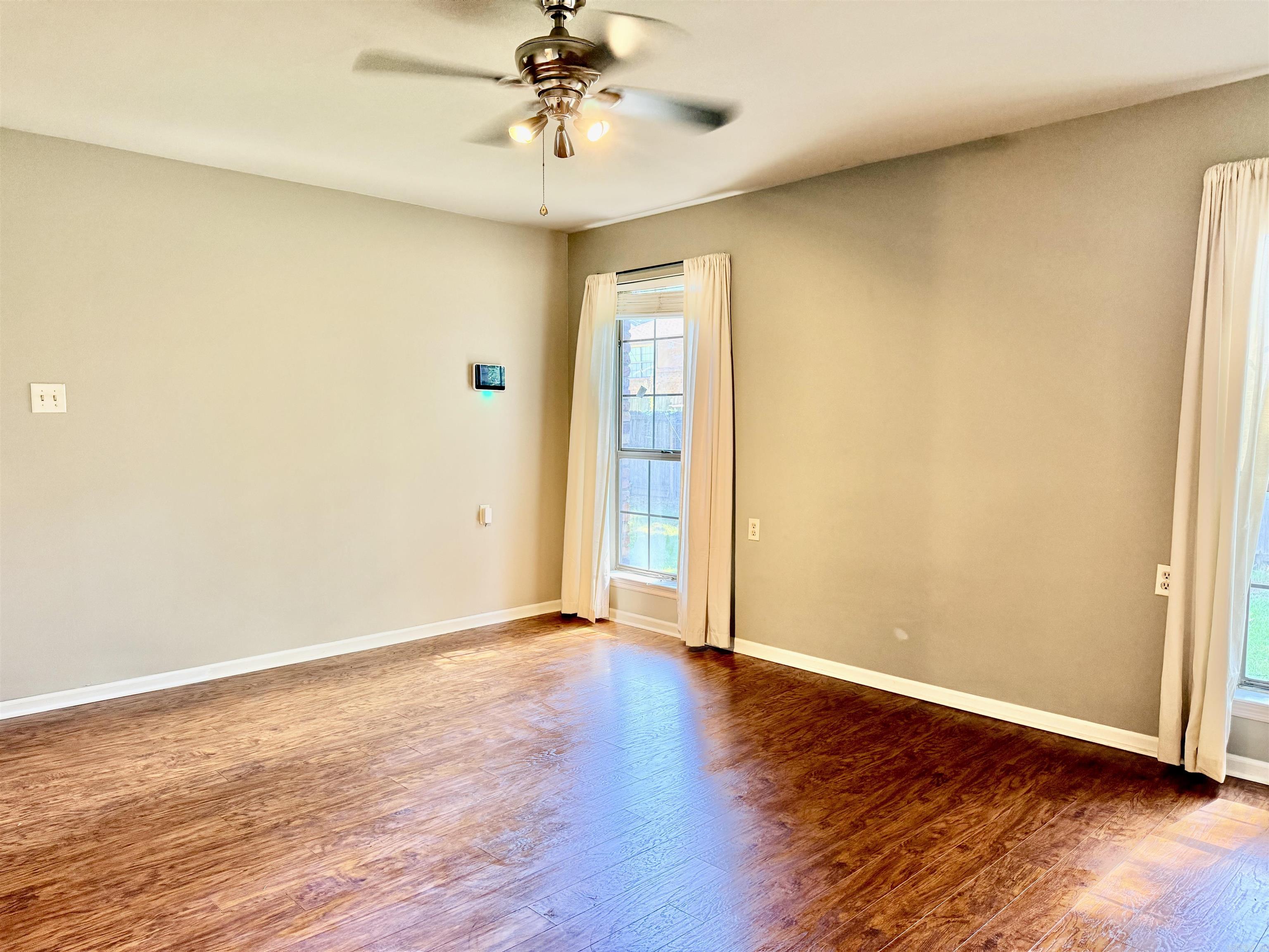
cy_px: 476
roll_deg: -0.3
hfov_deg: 71.6
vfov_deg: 56.8
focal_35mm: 24
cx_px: 634
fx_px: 880
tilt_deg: -3.8
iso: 200
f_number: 1.78
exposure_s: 1/60
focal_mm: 6.76
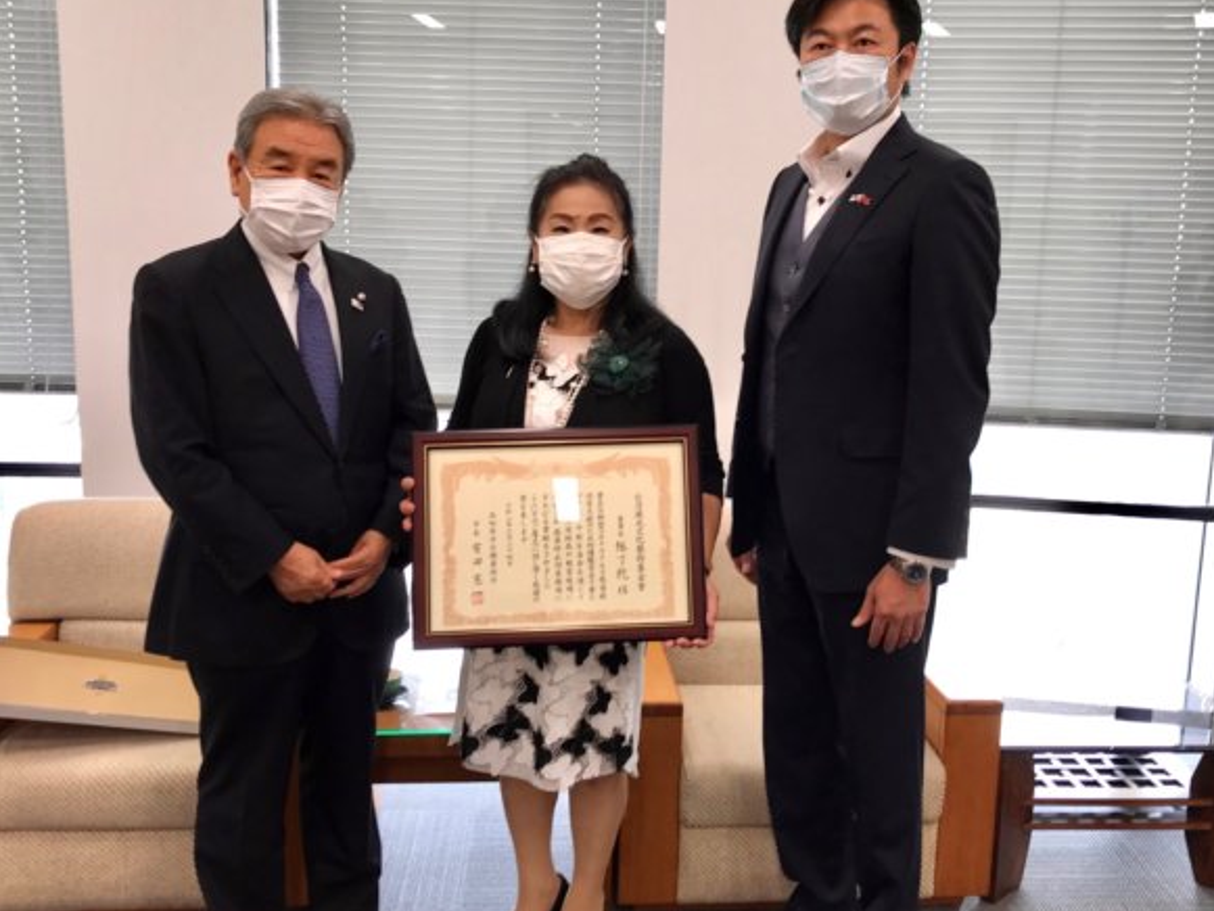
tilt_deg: -12.5
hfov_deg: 50.1
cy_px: 495
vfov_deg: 38.6
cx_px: 667
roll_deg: -1.2
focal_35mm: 37
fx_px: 1298
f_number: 1.8
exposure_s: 1/50
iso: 25
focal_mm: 3.99
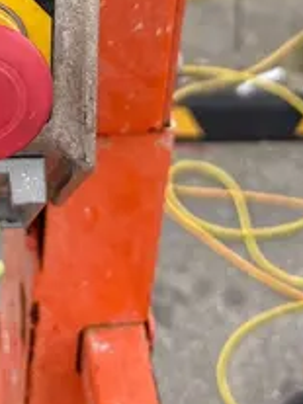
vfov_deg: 18.7
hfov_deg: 15.8
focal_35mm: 92
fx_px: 1075
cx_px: 27
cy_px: -212
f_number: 1.6
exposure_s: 1/1311
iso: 50
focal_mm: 5.96
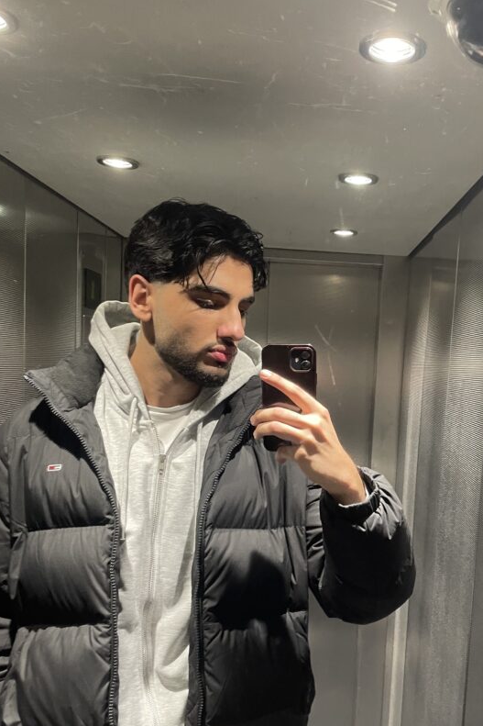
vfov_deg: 54.2
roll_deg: -2.1
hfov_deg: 37.4
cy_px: 425
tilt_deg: -4.0
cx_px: 329
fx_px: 705
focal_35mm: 35
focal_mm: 4.2
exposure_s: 1/50
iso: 160
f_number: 1.6
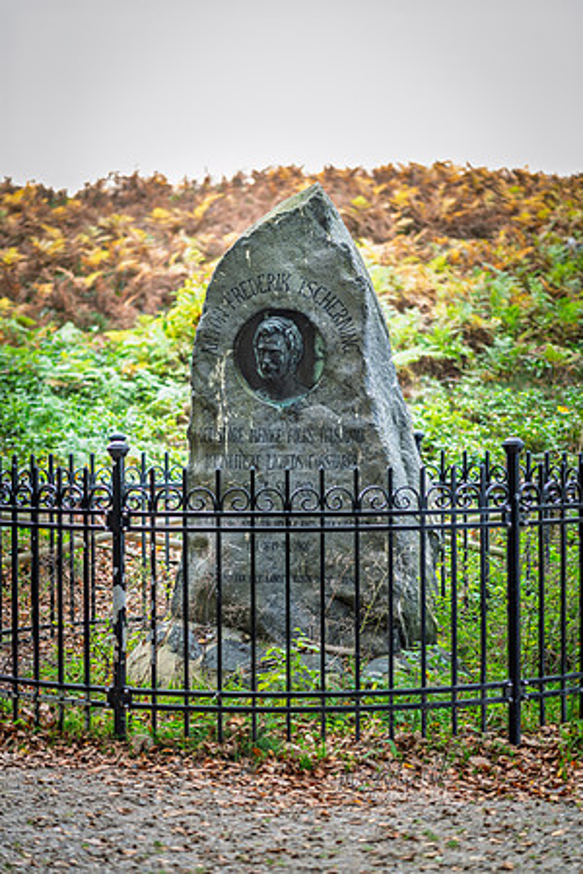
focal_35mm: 85
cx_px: 292
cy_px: 437
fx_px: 2065
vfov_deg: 23.9
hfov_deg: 16.1
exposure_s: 1/250
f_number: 1.4
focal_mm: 85
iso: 64
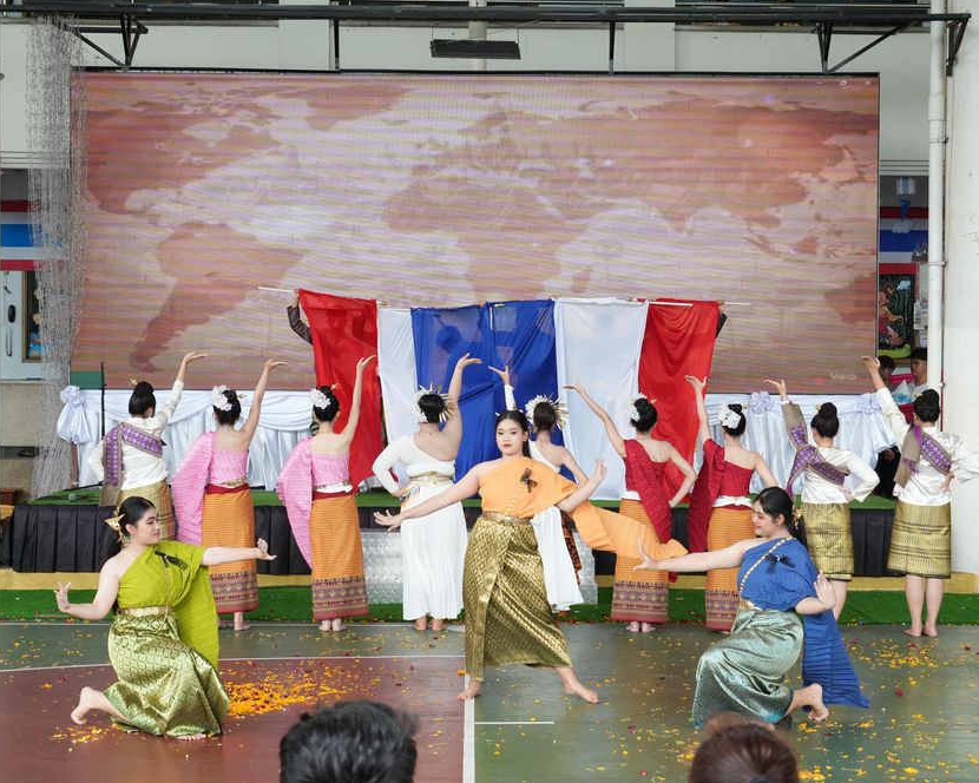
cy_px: 391
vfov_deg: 22.0
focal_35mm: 70
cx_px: 519
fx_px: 2016
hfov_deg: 27.3
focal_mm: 41
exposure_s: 1/125
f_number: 5.6
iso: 500
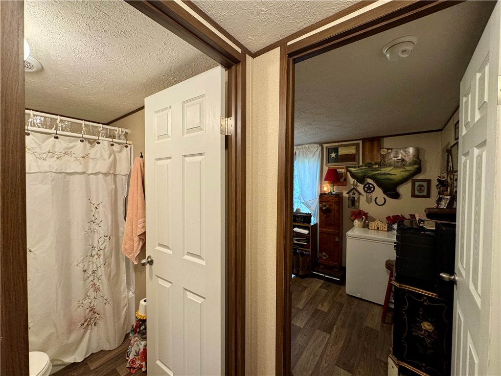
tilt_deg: -0.9
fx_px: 203
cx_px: 250
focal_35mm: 14
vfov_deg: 85.7
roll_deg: -0.8
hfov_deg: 102.1
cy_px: 188
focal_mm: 2.22
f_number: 2.2
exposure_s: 1/60
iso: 200
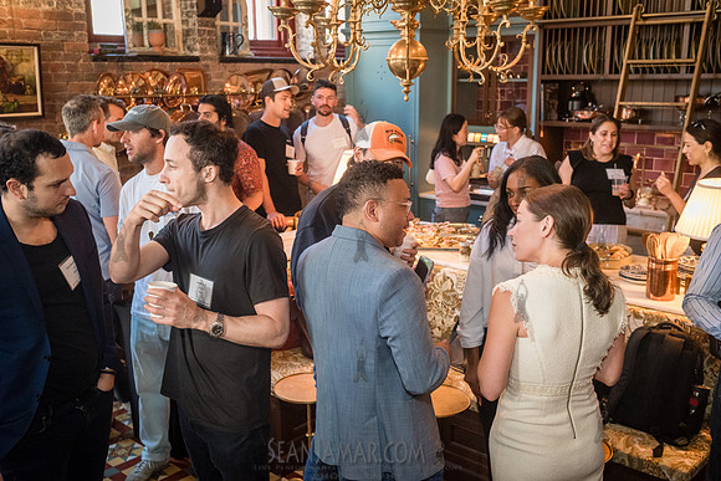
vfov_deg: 37.2
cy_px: 240
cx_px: 360
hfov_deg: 53.6
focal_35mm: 36
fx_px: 714
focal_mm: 35
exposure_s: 1/200
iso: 4000
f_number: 4.5
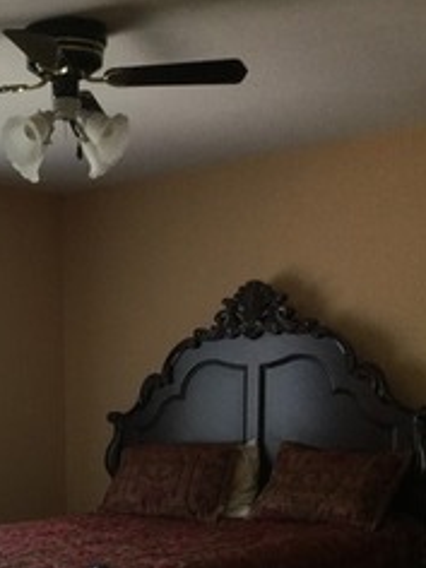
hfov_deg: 22.4
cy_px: 551
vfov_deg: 29.0
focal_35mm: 63
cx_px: 0
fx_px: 1034
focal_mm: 3.3
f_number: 2.4
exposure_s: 1/30
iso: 80
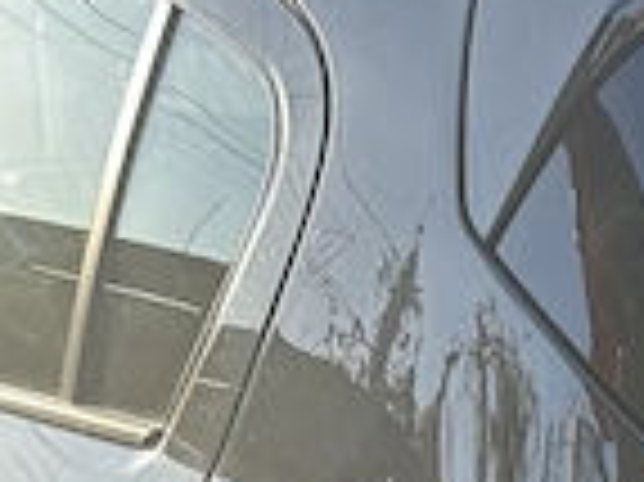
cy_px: 806
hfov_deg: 19.2
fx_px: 1877
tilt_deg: -23.0
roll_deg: -0.6
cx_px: 549
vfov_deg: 13.4
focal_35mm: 101
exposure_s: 1/462
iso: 80
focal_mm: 6.86
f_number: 1.78
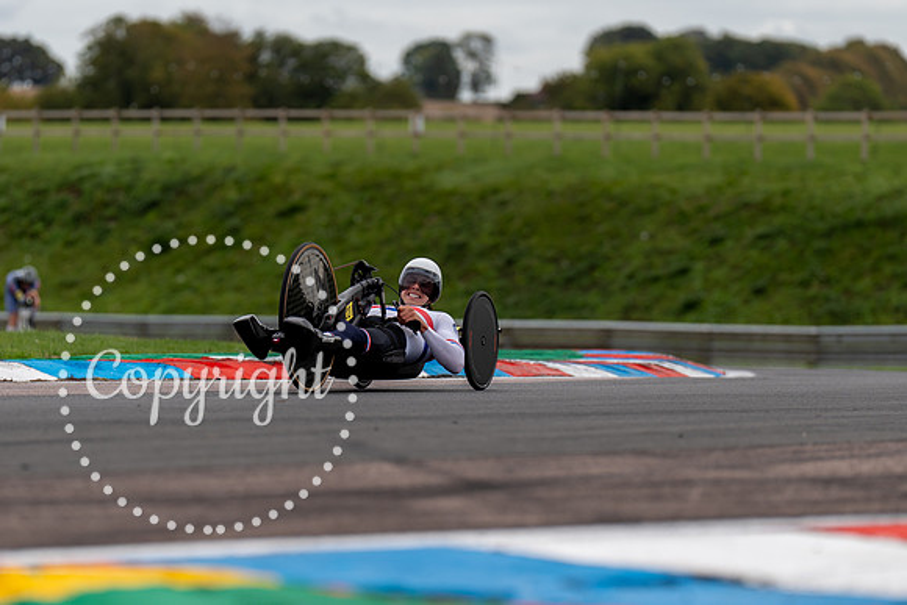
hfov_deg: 8.3
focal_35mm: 247
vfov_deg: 5.6
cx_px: 454
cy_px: 373
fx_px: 6218
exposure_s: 1/1000
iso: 125
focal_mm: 200
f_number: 3.5
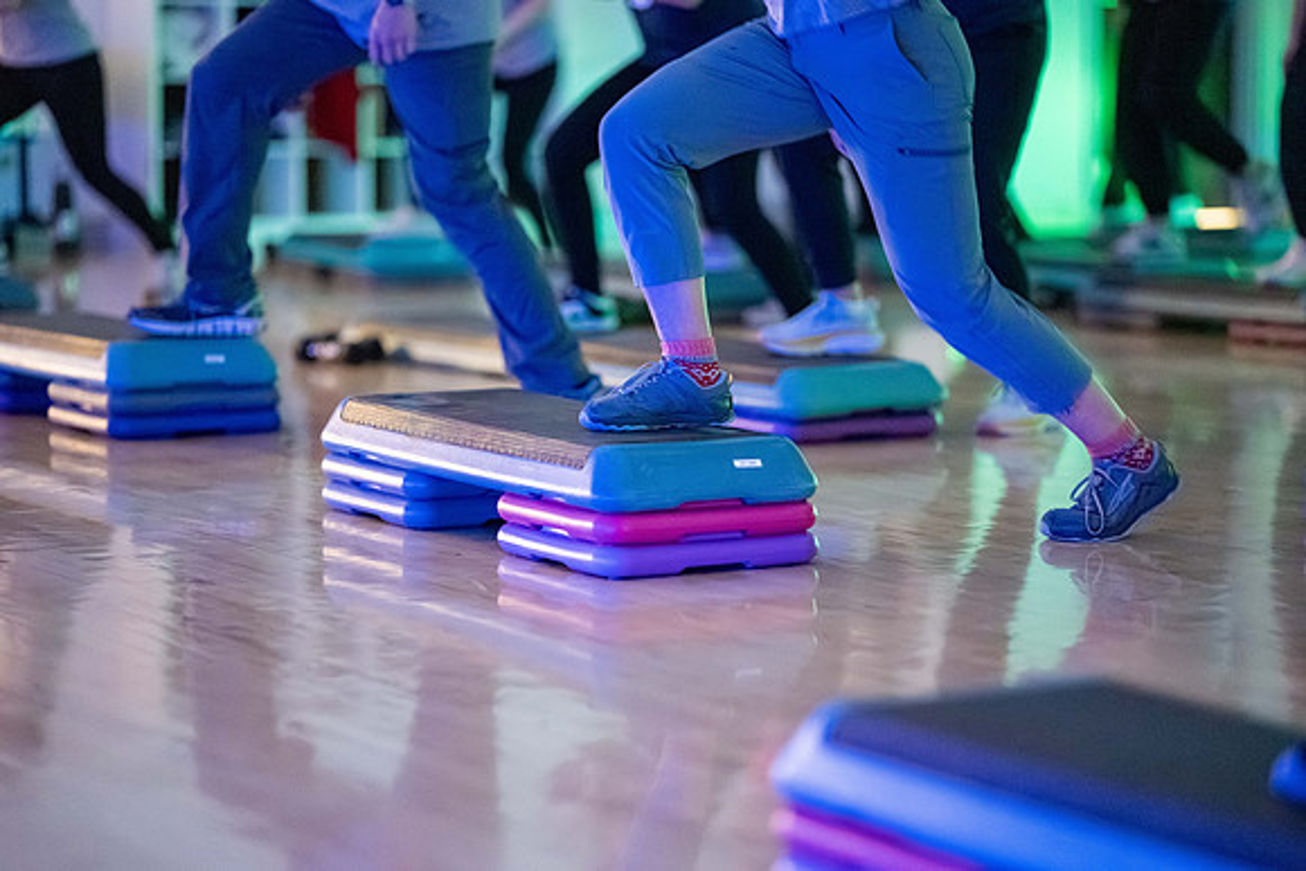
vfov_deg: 13.0
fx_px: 3810
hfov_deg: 19.5
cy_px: 436
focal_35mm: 105
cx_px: 653
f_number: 1.4
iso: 12800
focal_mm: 105
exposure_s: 1/125
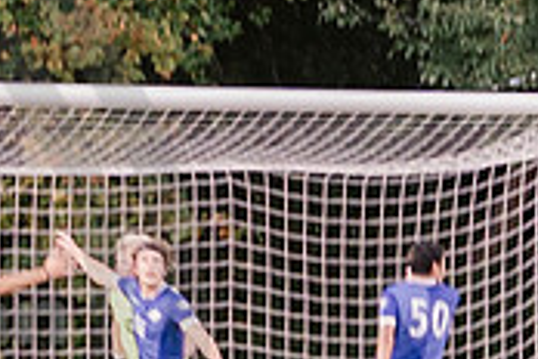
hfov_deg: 2.1
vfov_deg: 1.4
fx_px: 14555
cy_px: 309
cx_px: -193
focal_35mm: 974
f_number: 3.2
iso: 640
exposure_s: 1/125
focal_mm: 90
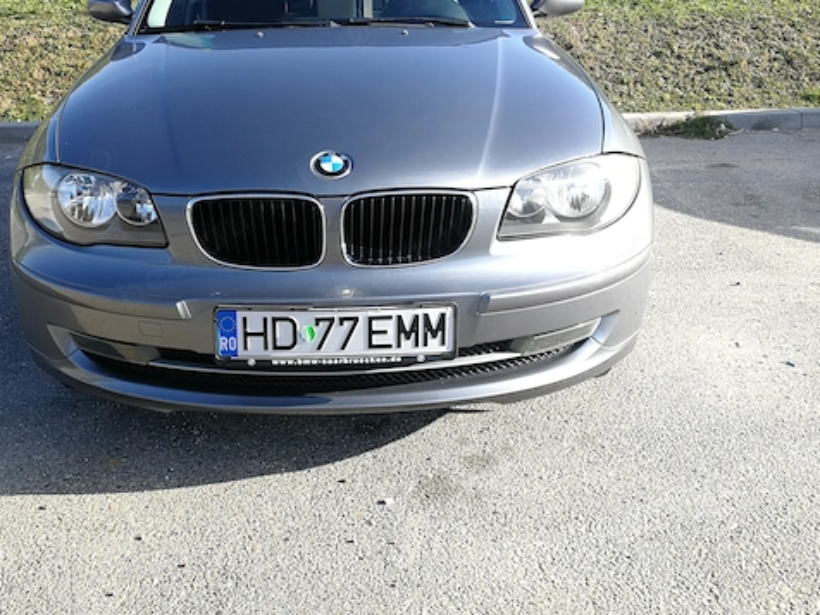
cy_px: 250
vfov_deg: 41.6
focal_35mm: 34
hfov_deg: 53.8
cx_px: 362
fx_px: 805
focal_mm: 3.95
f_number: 2.2
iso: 50
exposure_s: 1/313
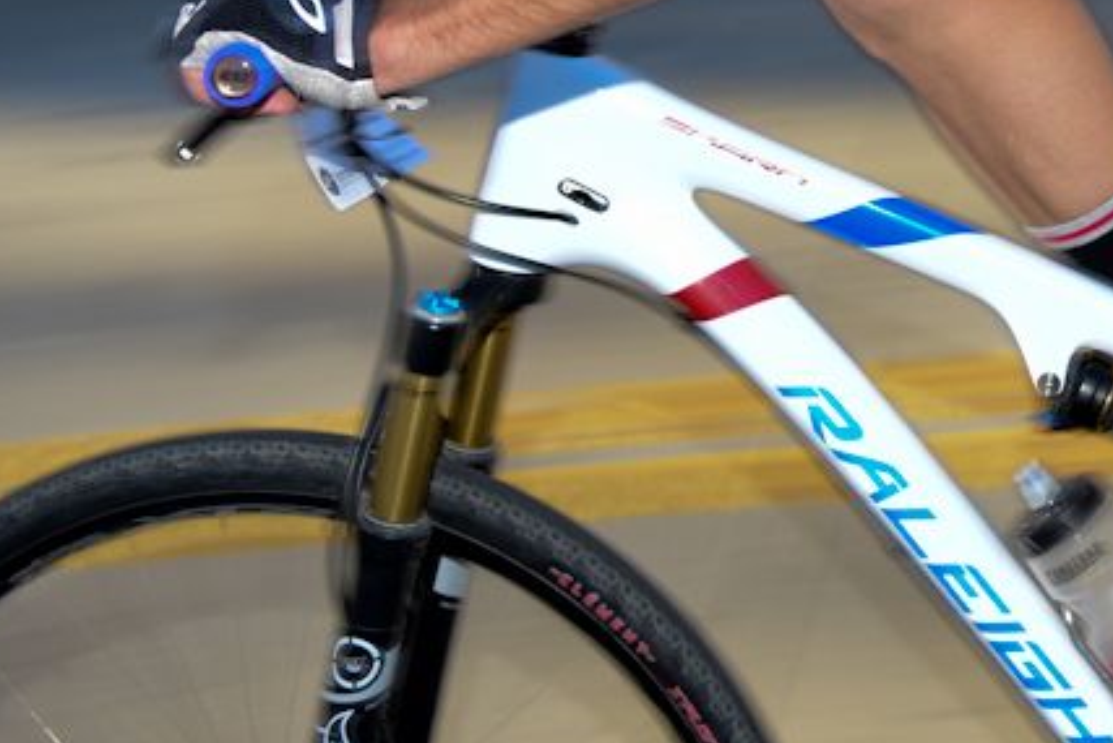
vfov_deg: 14.7
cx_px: 1282
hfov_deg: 21.3
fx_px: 2783
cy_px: -150
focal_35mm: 90
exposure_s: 1/125
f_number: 3.5
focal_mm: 32
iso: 100
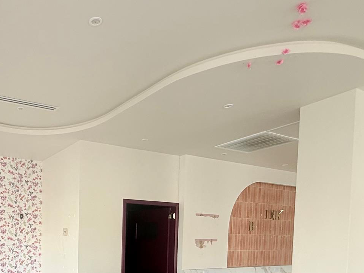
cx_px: 57
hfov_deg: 54.5
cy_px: 254
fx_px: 315
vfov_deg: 42.3
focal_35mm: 30
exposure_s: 1/99
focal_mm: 2.22
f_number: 2.2
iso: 50
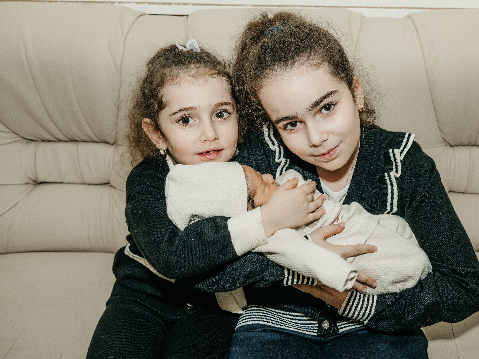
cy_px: 141
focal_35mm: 49
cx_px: 336
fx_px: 678
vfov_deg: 29.6
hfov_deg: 38.3
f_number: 5
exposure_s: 1/160
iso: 400
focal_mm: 34
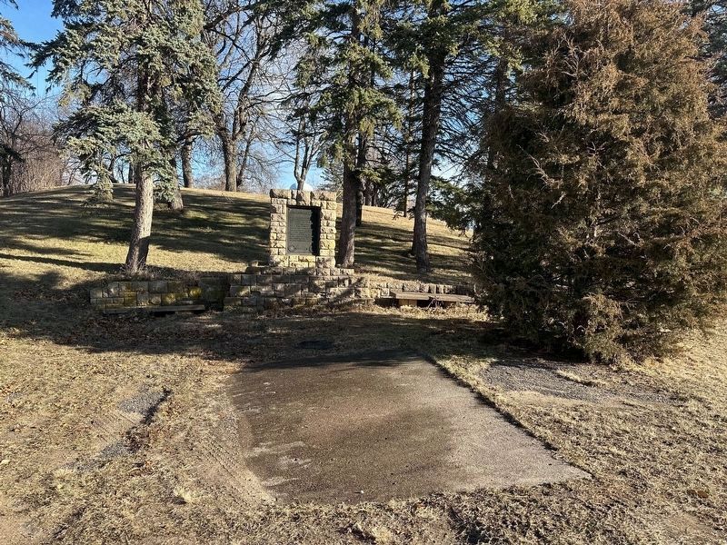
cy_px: 272
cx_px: 364
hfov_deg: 71.6
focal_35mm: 24
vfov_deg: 56.8
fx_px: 504
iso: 80
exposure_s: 1/1227
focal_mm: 6.86
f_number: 1.78
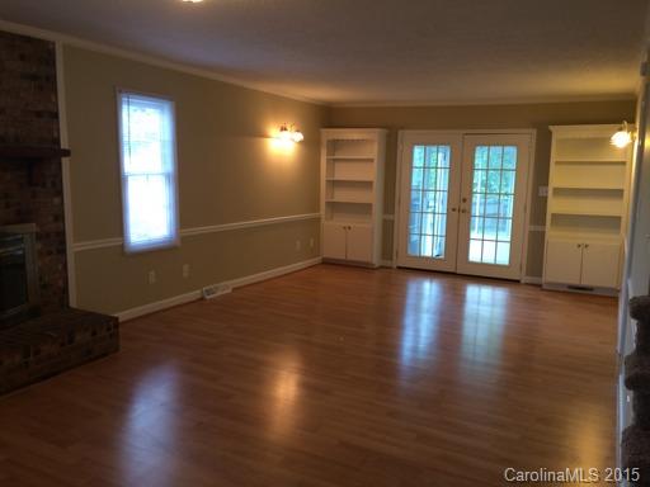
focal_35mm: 29
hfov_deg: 61.7
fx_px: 545
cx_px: 325
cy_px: 244
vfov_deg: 48.2
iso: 64
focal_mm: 4.15
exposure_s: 1/30
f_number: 2.2
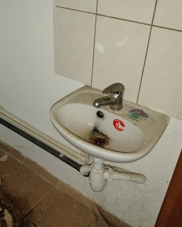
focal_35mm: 40
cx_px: 42
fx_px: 269
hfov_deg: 36.3
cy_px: 112
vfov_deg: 45.8
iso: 2744
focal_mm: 5.25
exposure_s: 1/33.3
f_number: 1.75
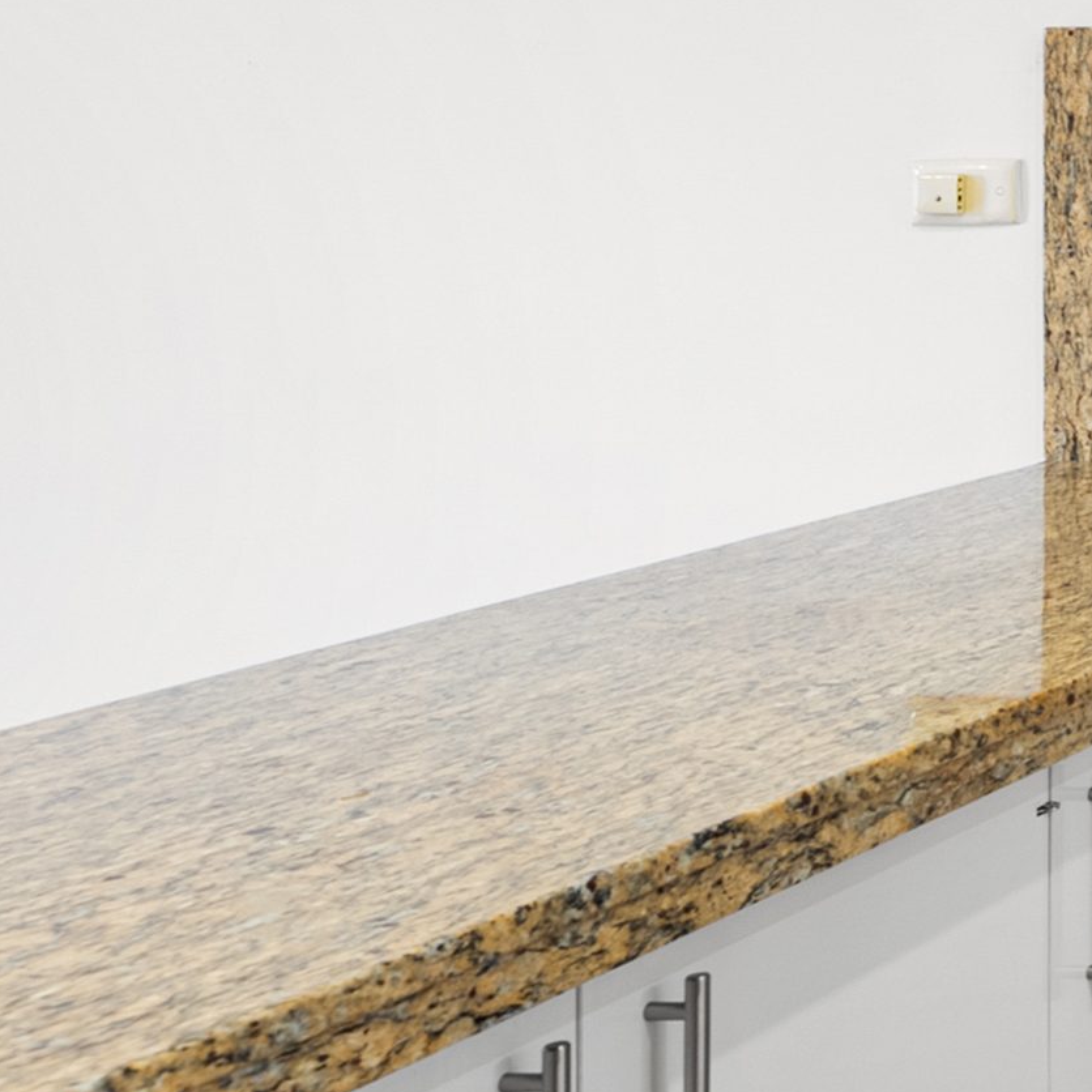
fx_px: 2509
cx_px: 2556
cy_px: 97
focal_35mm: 70
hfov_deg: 15.3
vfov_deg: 23.8
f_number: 8
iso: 500
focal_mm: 16.3
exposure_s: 1/2.5
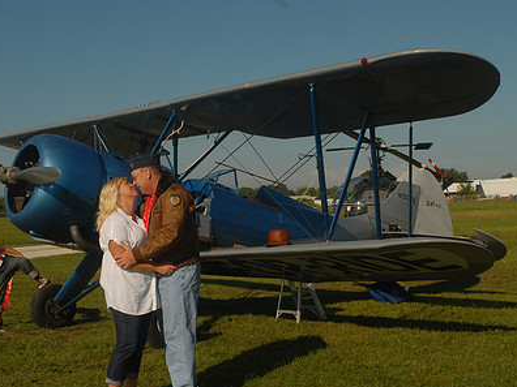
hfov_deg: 34.9
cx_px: 235
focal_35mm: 55
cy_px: 222
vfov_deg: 26.5
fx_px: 821
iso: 100
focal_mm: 26
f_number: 11
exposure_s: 1/250
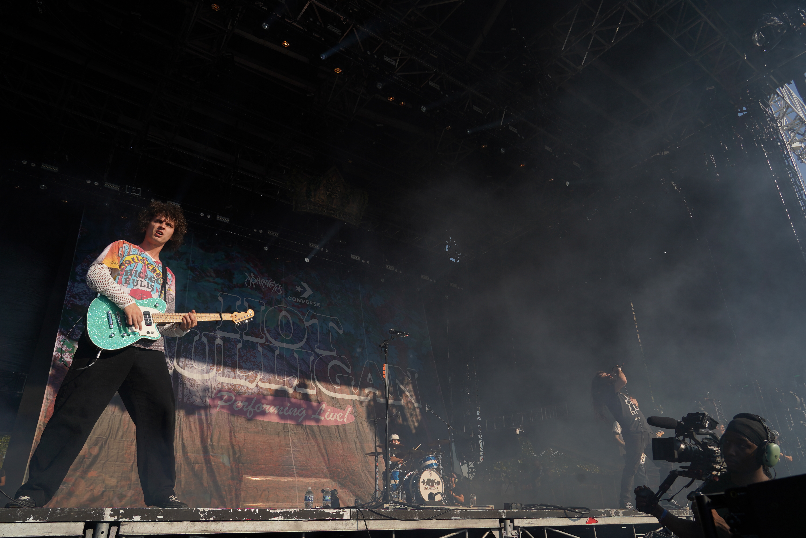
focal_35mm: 24
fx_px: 537
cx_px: 403
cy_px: 269
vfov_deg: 53.1
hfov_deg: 73.7
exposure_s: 1/500
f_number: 8
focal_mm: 24
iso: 100
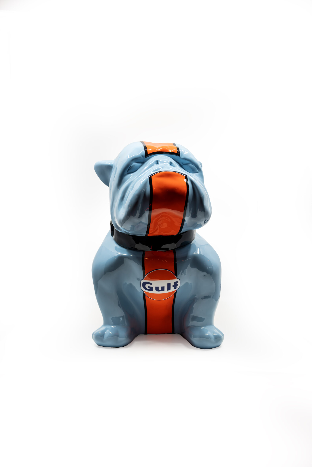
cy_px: 234
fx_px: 403
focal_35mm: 31
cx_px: 156
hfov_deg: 42.3
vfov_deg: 60.3
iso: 160
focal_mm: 31
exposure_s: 1/100
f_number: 4
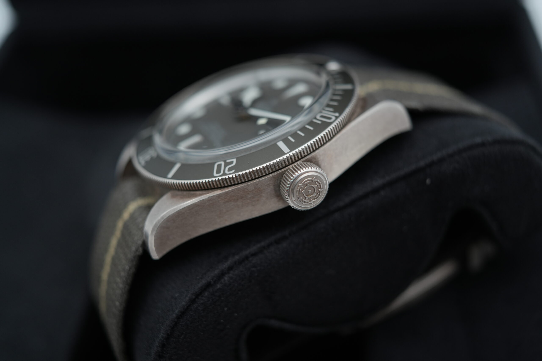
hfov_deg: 54.4
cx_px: 271
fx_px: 527
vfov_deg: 37.9
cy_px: 180
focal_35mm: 35
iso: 400
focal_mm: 35
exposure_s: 1/250
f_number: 5
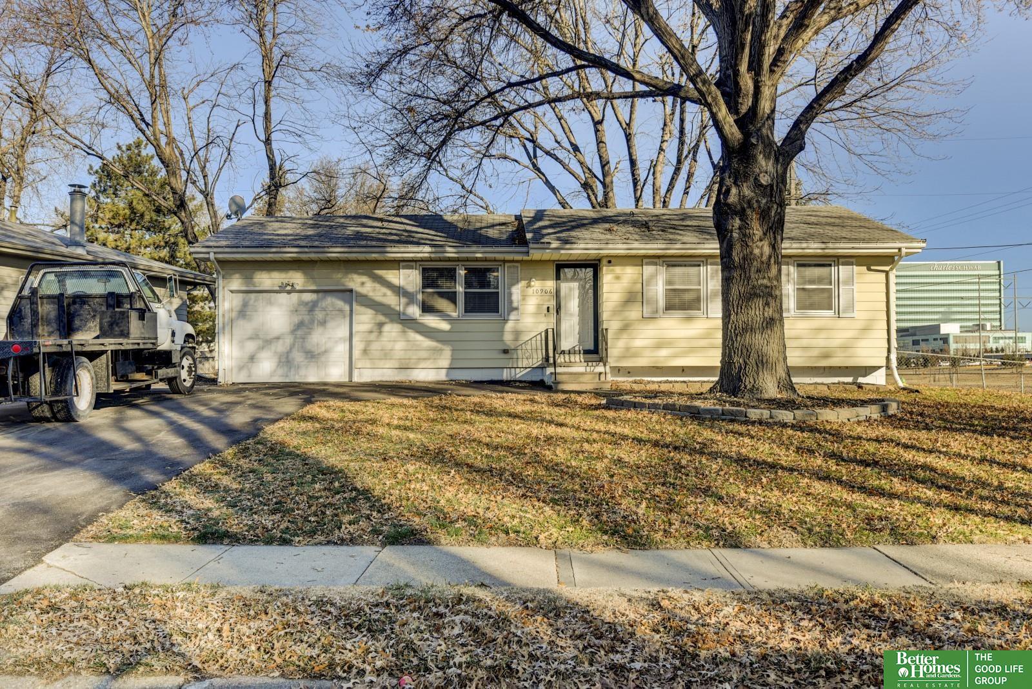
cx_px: 516
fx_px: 860
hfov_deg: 61.9
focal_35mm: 30
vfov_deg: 43.6
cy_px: 344
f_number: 8
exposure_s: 1/640
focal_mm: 30
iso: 400
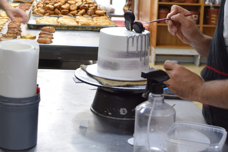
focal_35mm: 77
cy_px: 6
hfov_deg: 26.2
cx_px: 74
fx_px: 488
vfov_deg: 17.4
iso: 400
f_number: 5.6
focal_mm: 26
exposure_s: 1/125
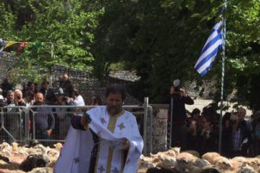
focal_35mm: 82
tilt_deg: -16.9
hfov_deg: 24.4
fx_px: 592
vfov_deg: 16.1
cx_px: 56
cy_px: 196
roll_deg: -0.4
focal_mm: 3.3
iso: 25
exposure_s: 1/1773
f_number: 2.4
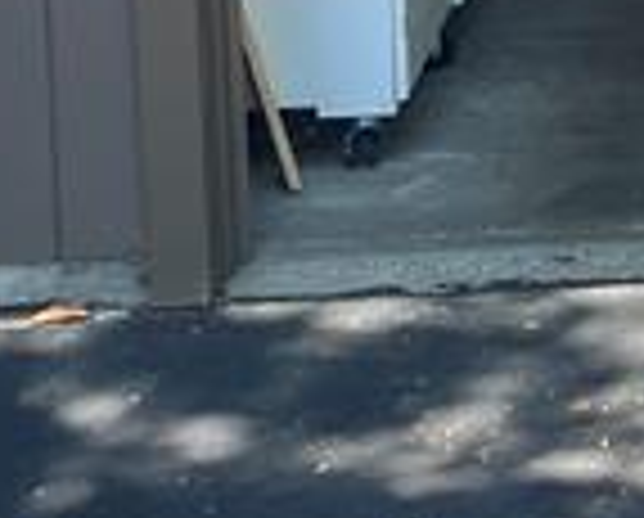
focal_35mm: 136
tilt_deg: -4.8
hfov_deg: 13.2
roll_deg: +0.7
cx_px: 1022
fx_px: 2597
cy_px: -351
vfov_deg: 10.8
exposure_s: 1/737
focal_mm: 5.1
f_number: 1.6
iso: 50
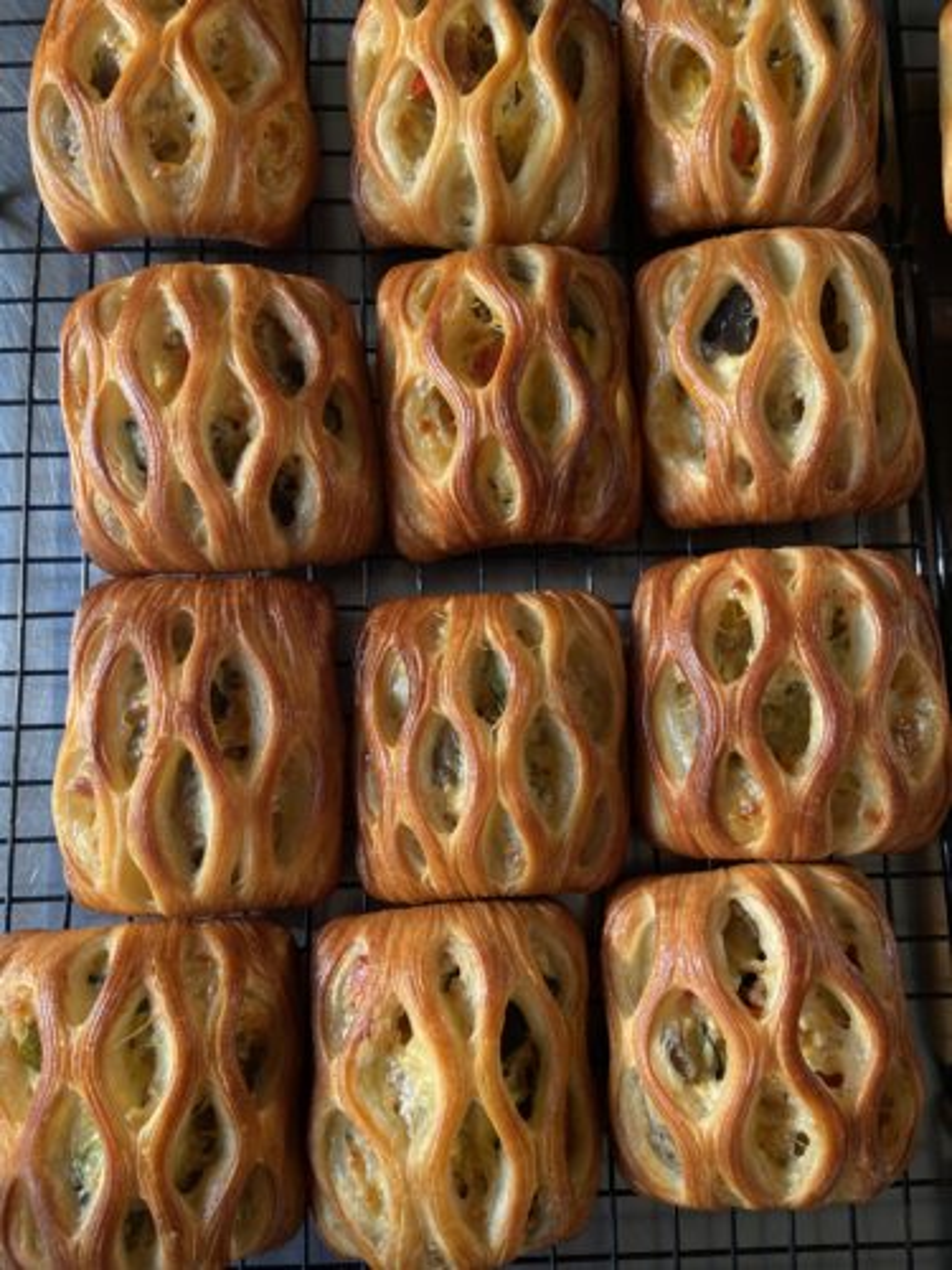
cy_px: 635
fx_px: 953
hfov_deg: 53.1
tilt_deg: -81.4
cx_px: 476
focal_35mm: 26
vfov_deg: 67.3
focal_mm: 4.25
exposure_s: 1/107
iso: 125
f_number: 1.8
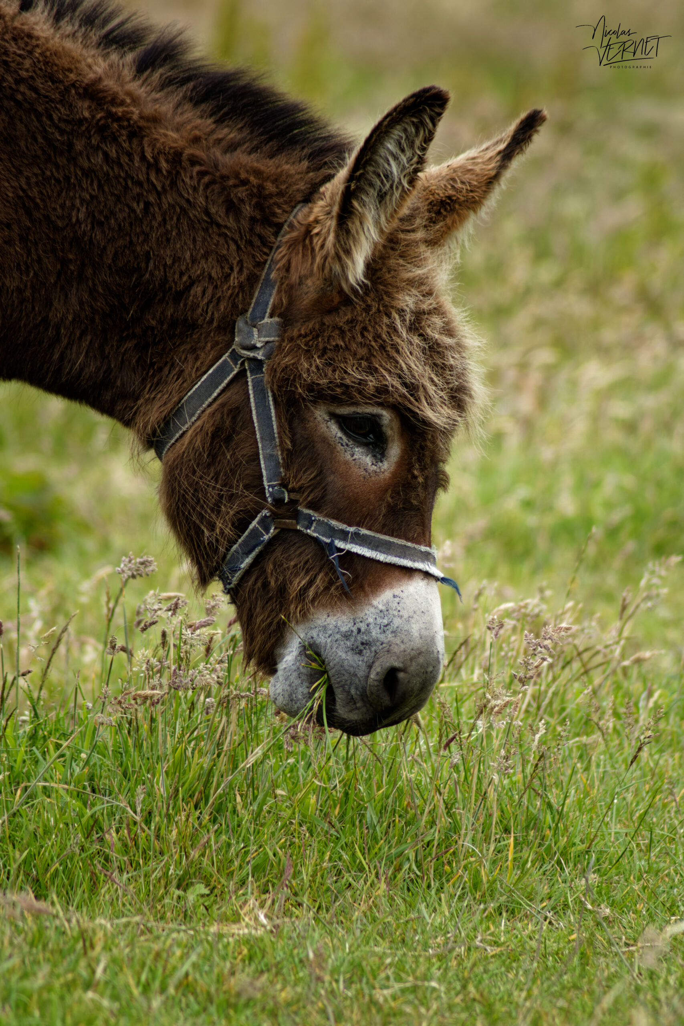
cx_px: 342
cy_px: 513
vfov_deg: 4.6
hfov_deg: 3.1
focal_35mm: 450
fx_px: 12822
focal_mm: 300
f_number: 5.6
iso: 800
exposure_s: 1/1600
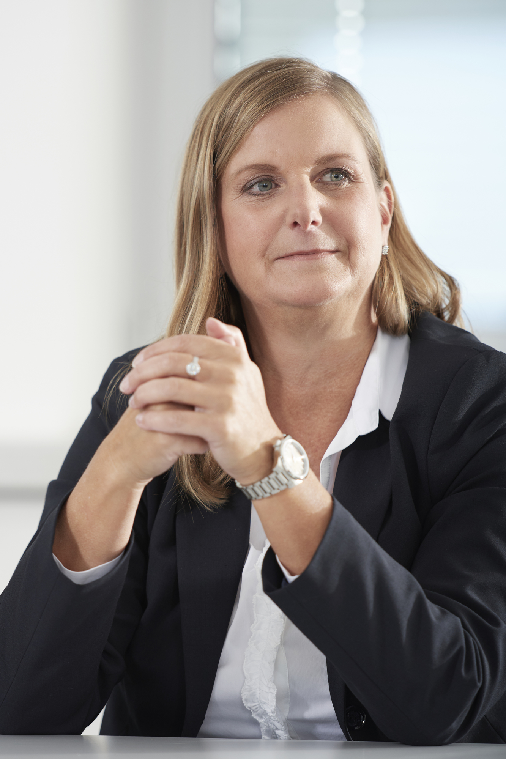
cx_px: 253
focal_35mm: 225
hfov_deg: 6.1
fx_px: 4744
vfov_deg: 9.1
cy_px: 380
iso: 160
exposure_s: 1/200
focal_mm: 150
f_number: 2.8
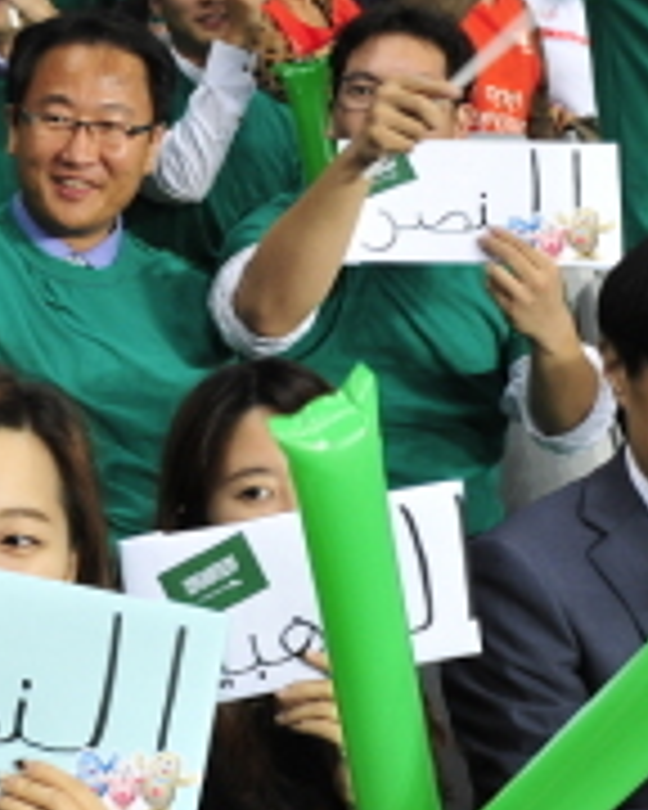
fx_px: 2517
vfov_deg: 18.2
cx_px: -32
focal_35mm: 105
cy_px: 232
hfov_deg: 14.4
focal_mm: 31
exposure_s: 1/80
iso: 1000
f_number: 5.6
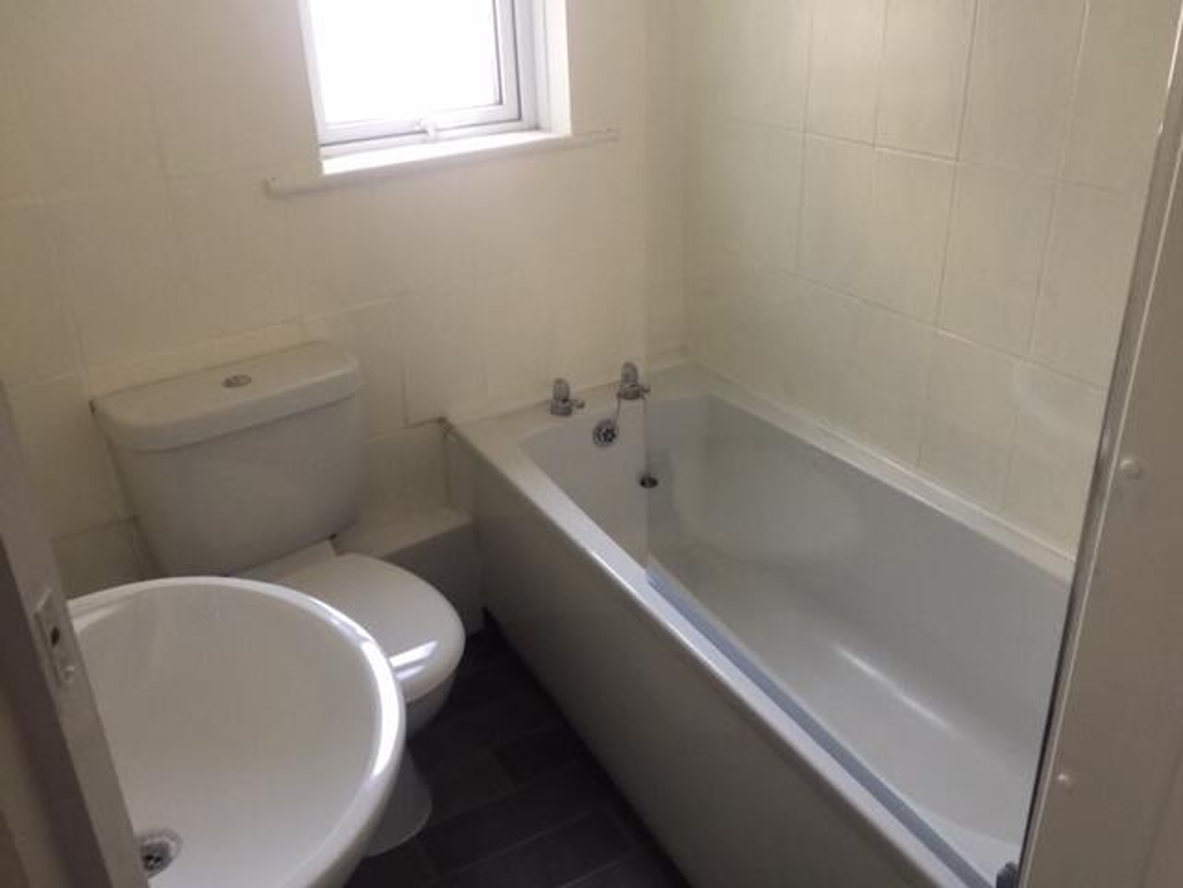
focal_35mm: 29
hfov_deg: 61.7
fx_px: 991
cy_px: 444
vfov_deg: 48.2
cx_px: 592
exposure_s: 1/17
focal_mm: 4.15
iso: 64
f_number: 2.2
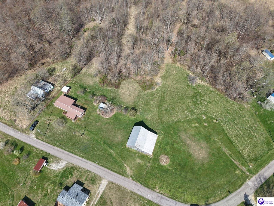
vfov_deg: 56.8
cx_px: 137
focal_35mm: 24
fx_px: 190
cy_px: 103
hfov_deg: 71.6
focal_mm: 8.67
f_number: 1.8
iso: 100
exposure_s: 1/2000
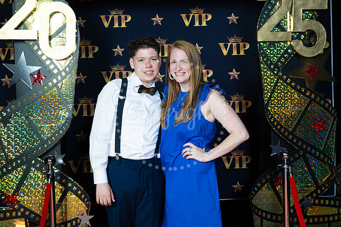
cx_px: 170
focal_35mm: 48
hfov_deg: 41.1
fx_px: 455
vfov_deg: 28.1
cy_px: 114
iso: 320
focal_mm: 48
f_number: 8
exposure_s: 1/100
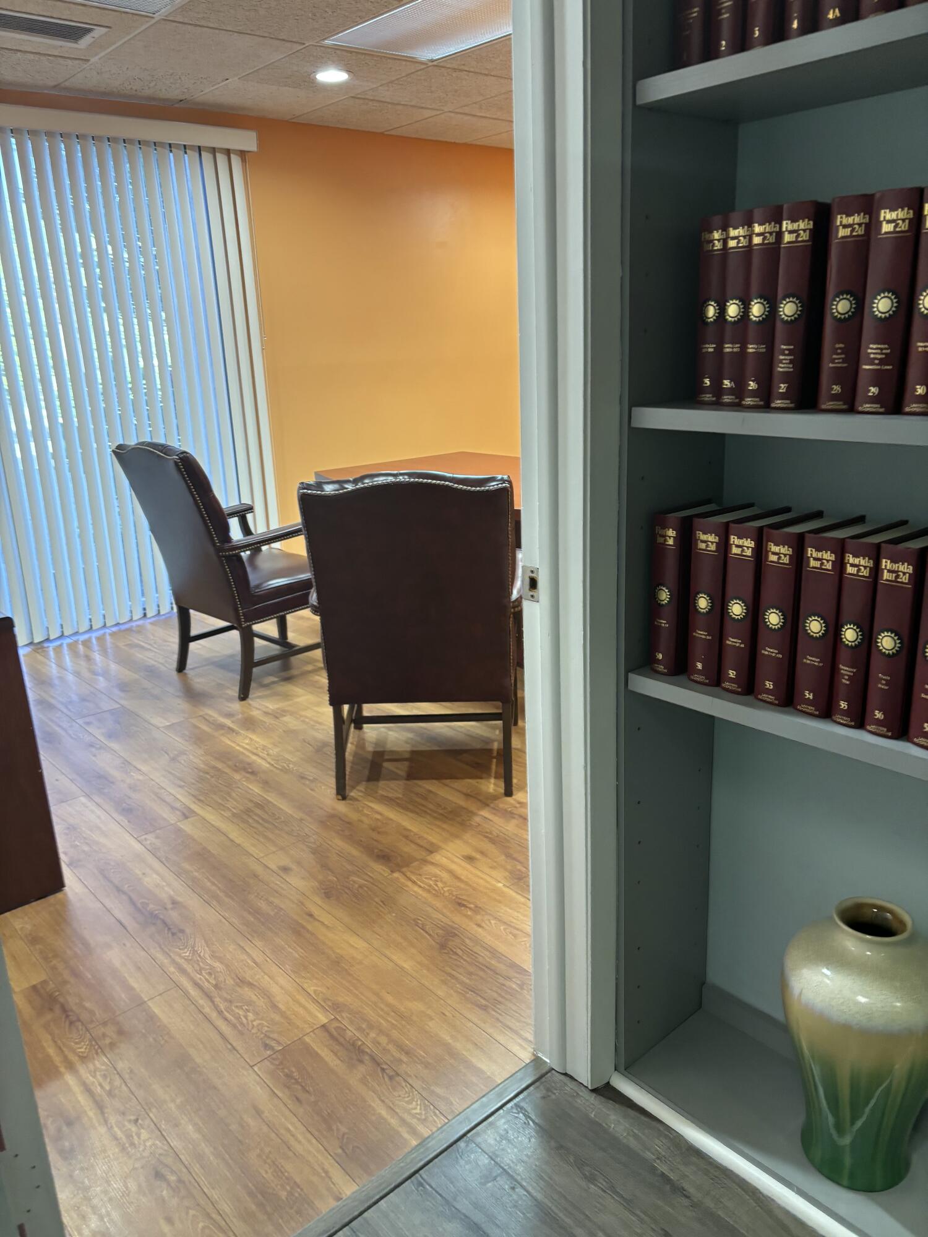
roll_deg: +3.1
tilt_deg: -17.4
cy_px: 618
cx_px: 464
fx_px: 929
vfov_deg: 67.3
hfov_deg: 53.1
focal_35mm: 26
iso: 200
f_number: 1.6
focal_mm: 5.96
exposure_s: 1/60
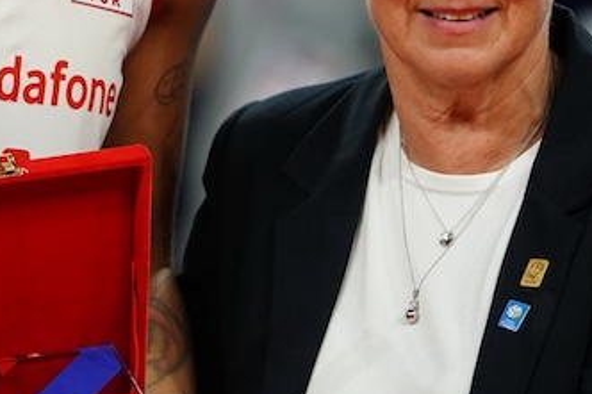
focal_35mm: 723
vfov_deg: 1.9
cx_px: 144
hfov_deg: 2.9
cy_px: -66
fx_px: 11883
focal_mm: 200
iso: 2000
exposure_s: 1/2500
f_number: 2.8
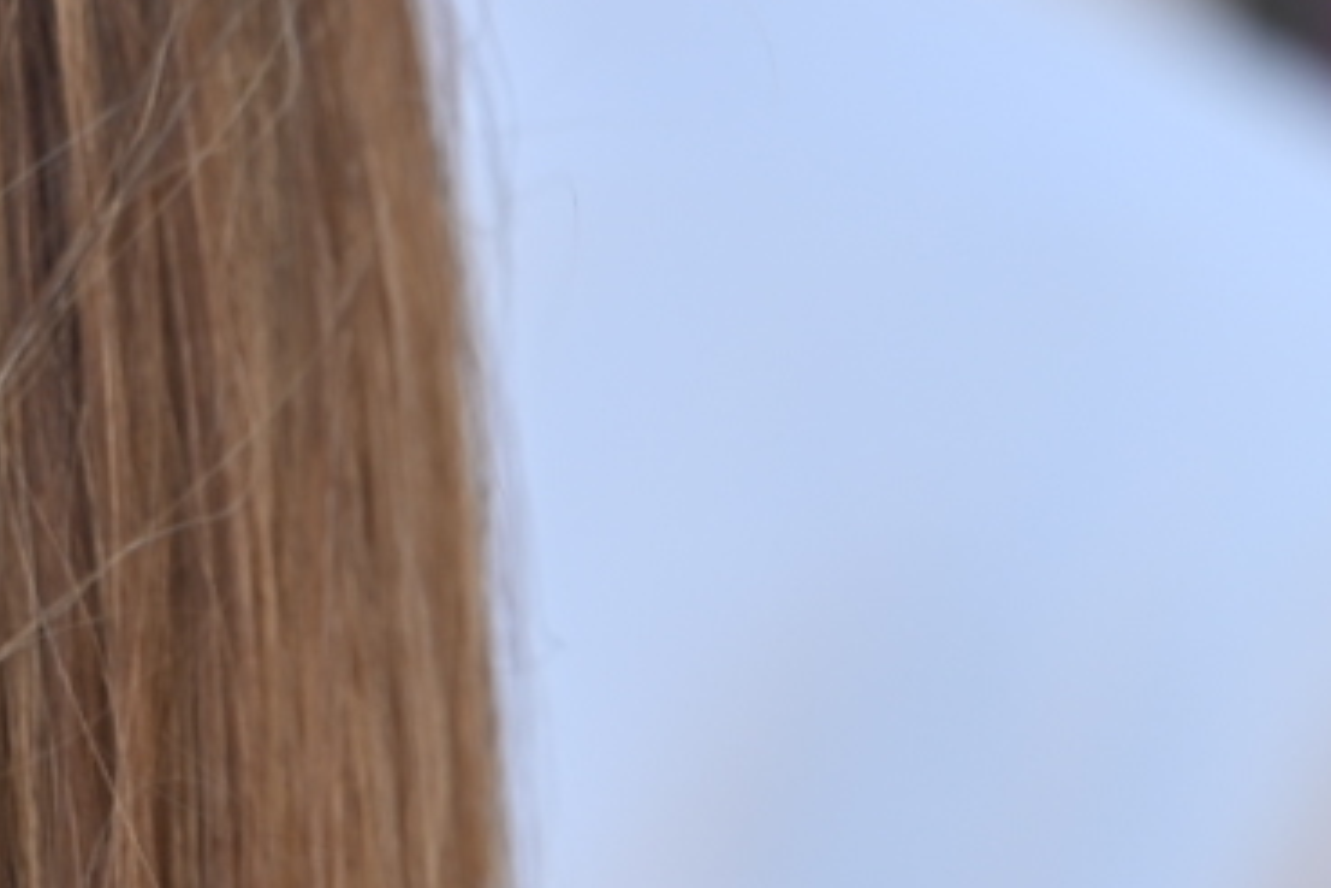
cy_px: 480
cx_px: -1039
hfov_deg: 2.6
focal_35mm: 791
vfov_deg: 1.7
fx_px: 29243
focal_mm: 180
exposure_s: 1/320
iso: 100
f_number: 3.5
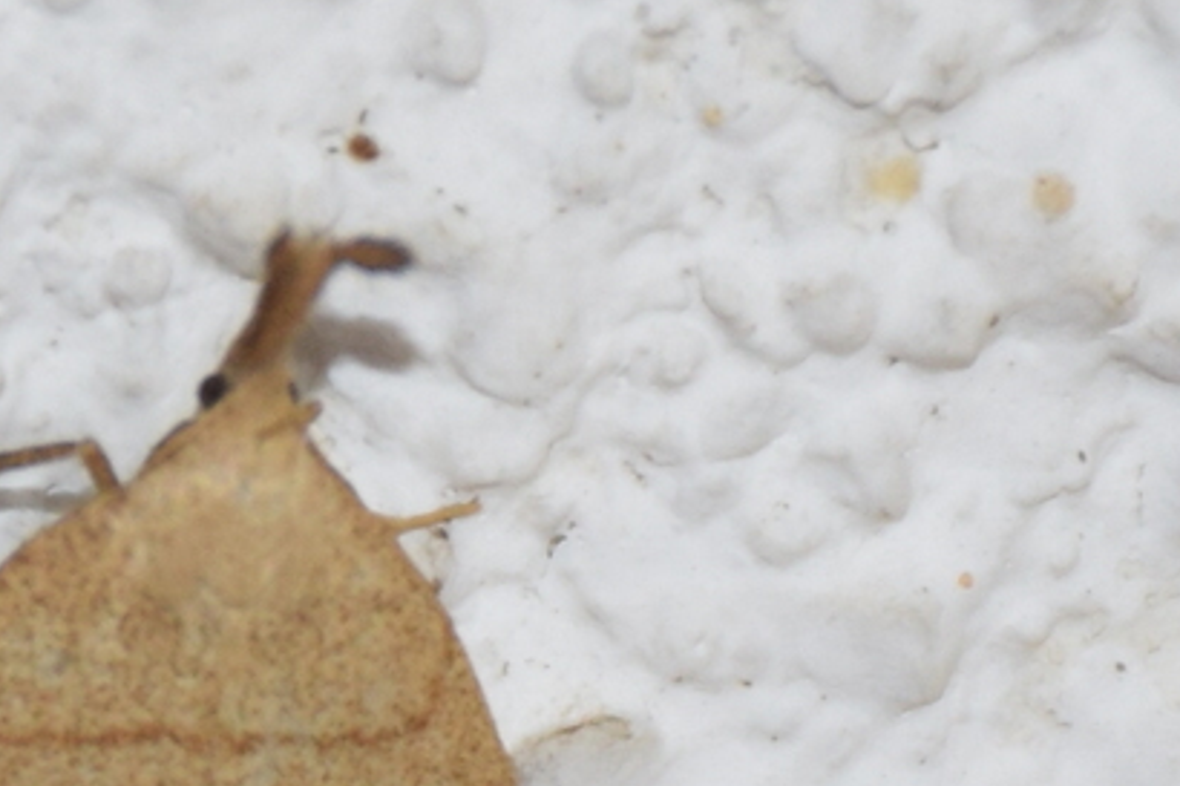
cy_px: 743
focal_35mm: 492
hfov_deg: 4.2
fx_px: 16119
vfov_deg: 2.8
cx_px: 89
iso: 320
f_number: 5.6
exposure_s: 1/60
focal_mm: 140
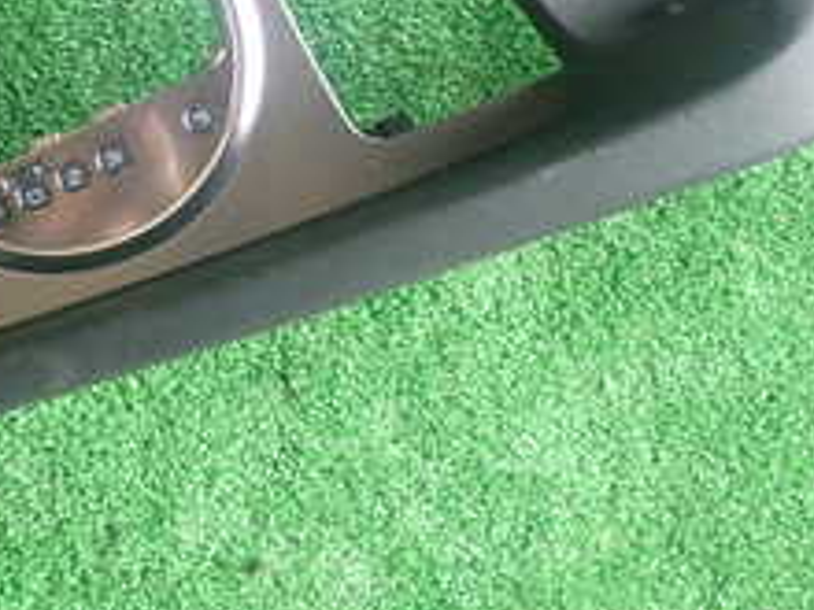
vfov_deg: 17.8
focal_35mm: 82
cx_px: 48
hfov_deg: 23.1
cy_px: 78
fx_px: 1928
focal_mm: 5.4
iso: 200
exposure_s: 1/40
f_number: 2.3
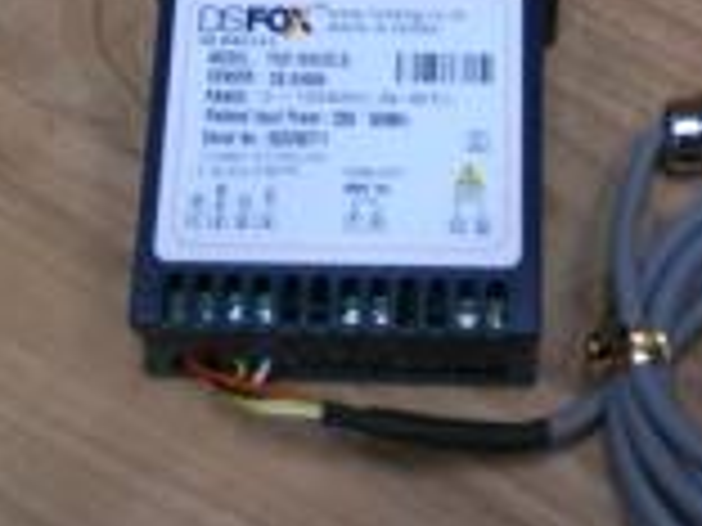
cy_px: -67
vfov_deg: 13.3
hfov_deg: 18.0
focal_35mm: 109
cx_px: 486
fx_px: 2210
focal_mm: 6.3
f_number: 3.1
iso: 200
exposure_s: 1/60
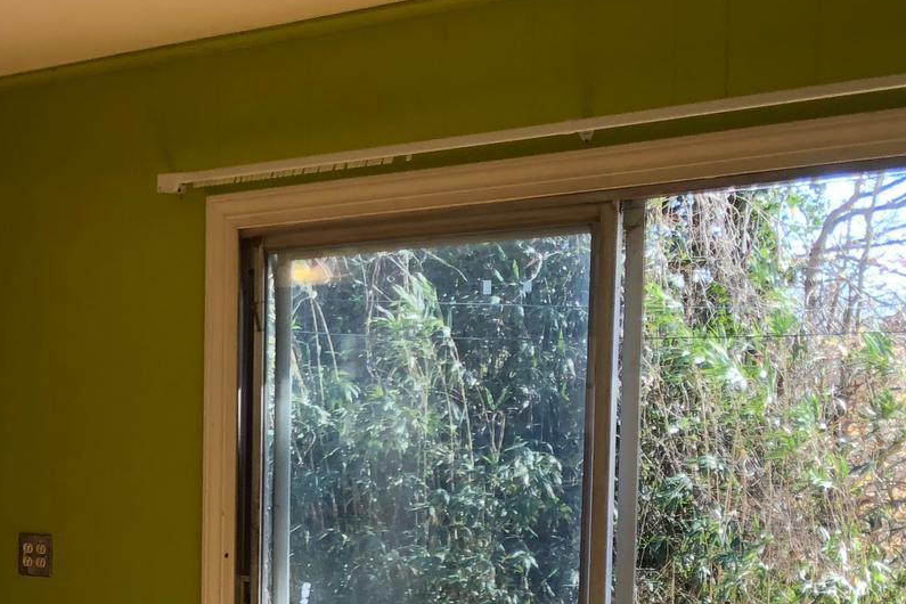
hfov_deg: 24.3
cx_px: -206
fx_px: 1887
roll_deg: +1.0
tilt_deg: -6.7
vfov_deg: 17.6
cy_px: 660
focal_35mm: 75
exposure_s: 1/120
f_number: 1.8
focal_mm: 3.99
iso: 32
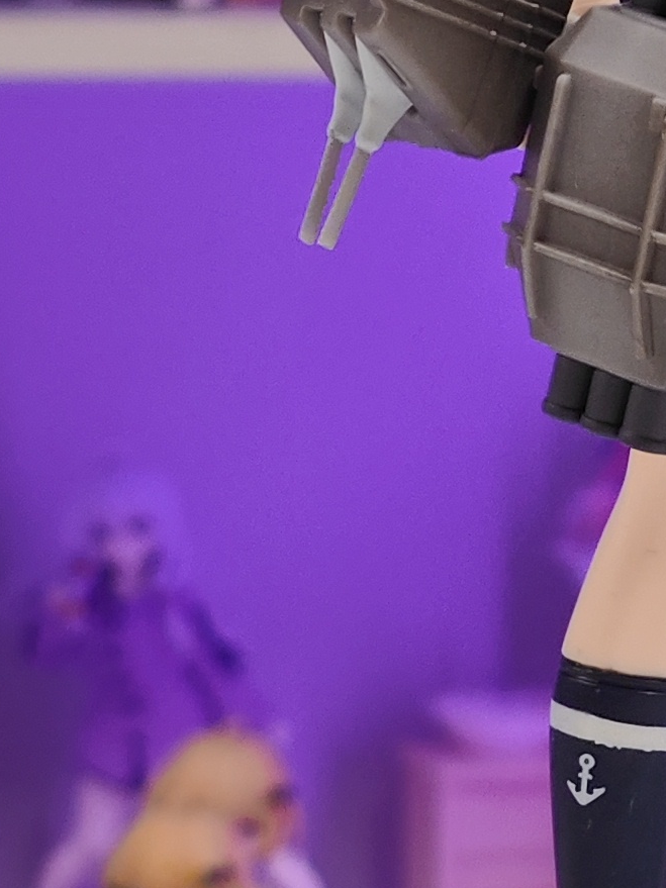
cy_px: 174
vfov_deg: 6.7
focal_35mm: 297
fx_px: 7621
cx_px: 1080
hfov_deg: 5.0
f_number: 2.4
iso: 400
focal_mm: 7.48
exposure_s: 1/17.1
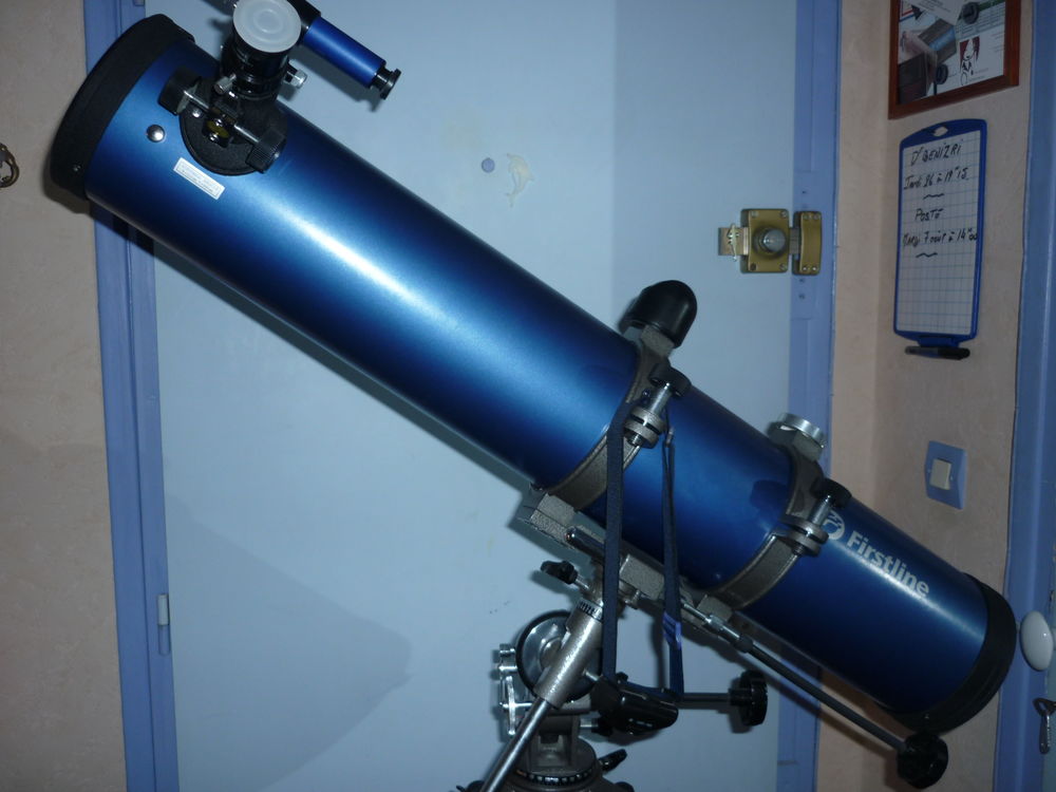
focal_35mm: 33
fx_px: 1007
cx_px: 528
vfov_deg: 42.9
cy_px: 396
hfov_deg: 55.4
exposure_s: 1/30
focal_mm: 5.5
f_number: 2.8
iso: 100
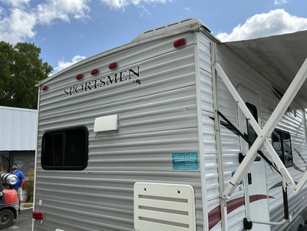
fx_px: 248
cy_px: 116
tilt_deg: +10.0
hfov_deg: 63.4
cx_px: 154
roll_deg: -0.3
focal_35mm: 28
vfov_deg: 49.7
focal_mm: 3
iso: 25
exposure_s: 1/1490
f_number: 1.8
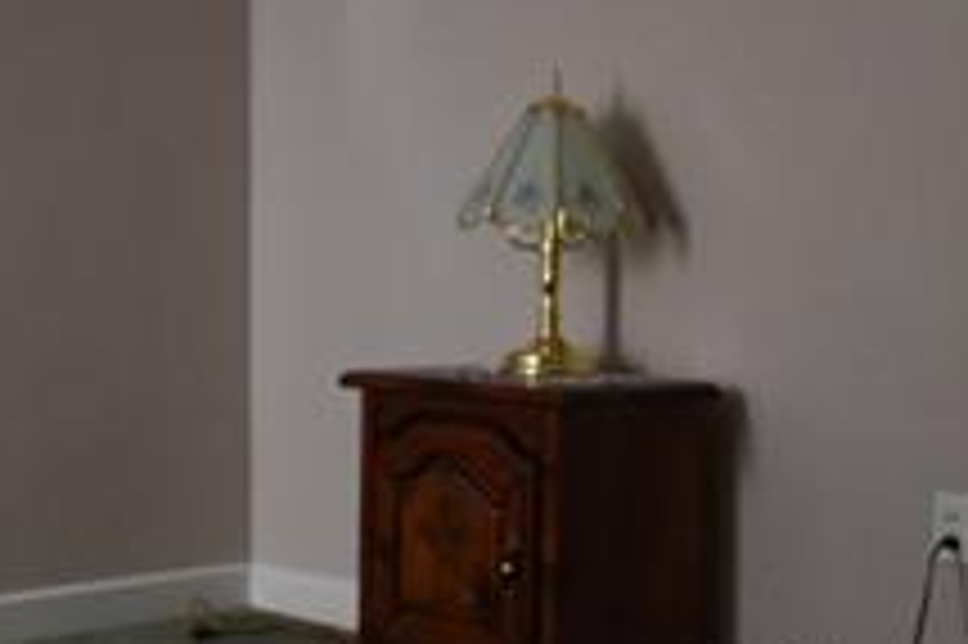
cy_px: 209
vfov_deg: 17.4
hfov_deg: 25.8
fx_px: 2096
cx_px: 275
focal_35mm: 78
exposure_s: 1/40
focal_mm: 14
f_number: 3.5
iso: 800
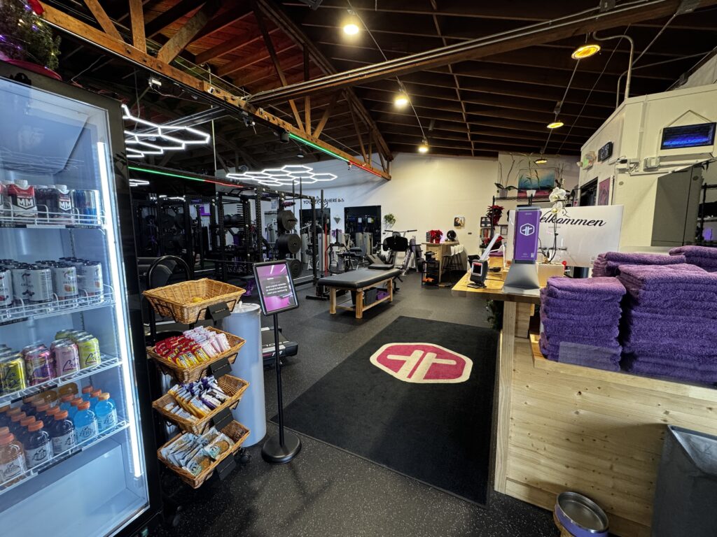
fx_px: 290
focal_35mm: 14
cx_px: 358
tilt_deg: -7.1
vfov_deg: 85.7
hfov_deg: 102.1
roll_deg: +0.0
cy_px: 268
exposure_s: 1/120
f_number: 2.2
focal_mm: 2.22
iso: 250
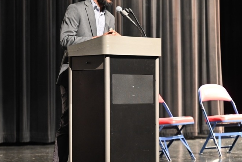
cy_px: 74
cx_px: 91
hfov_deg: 17.0
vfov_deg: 11.4
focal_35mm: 120
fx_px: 807
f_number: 2.8
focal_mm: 77
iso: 2800
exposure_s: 1/125
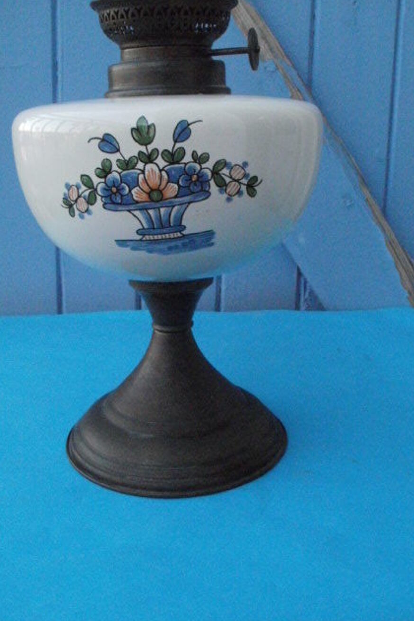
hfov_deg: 35.1
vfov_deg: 50.7
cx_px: 203
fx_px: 655
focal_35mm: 38
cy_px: 310
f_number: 5.6
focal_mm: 6.3
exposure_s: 1/100
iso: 800
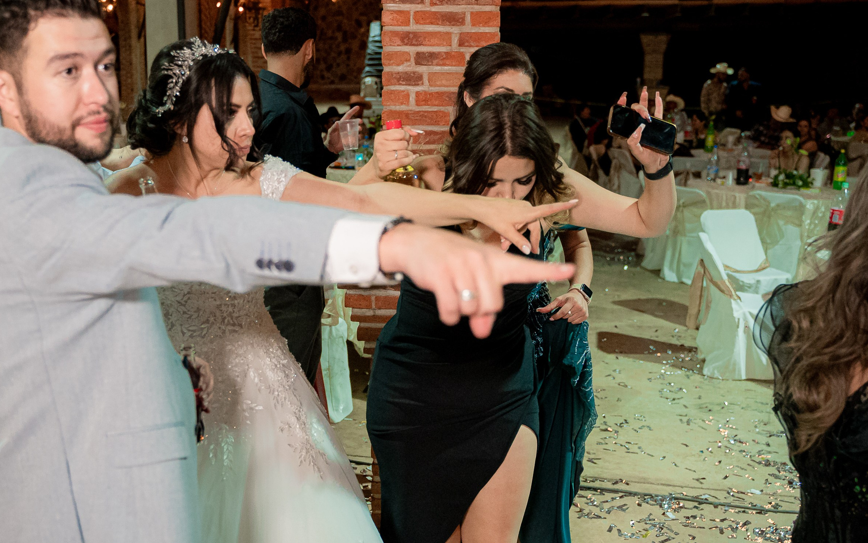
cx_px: 316
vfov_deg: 32.7
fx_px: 923
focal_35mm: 39
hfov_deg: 49.8
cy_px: 303
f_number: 3.2
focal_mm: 28
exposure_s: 1/250
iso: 5000
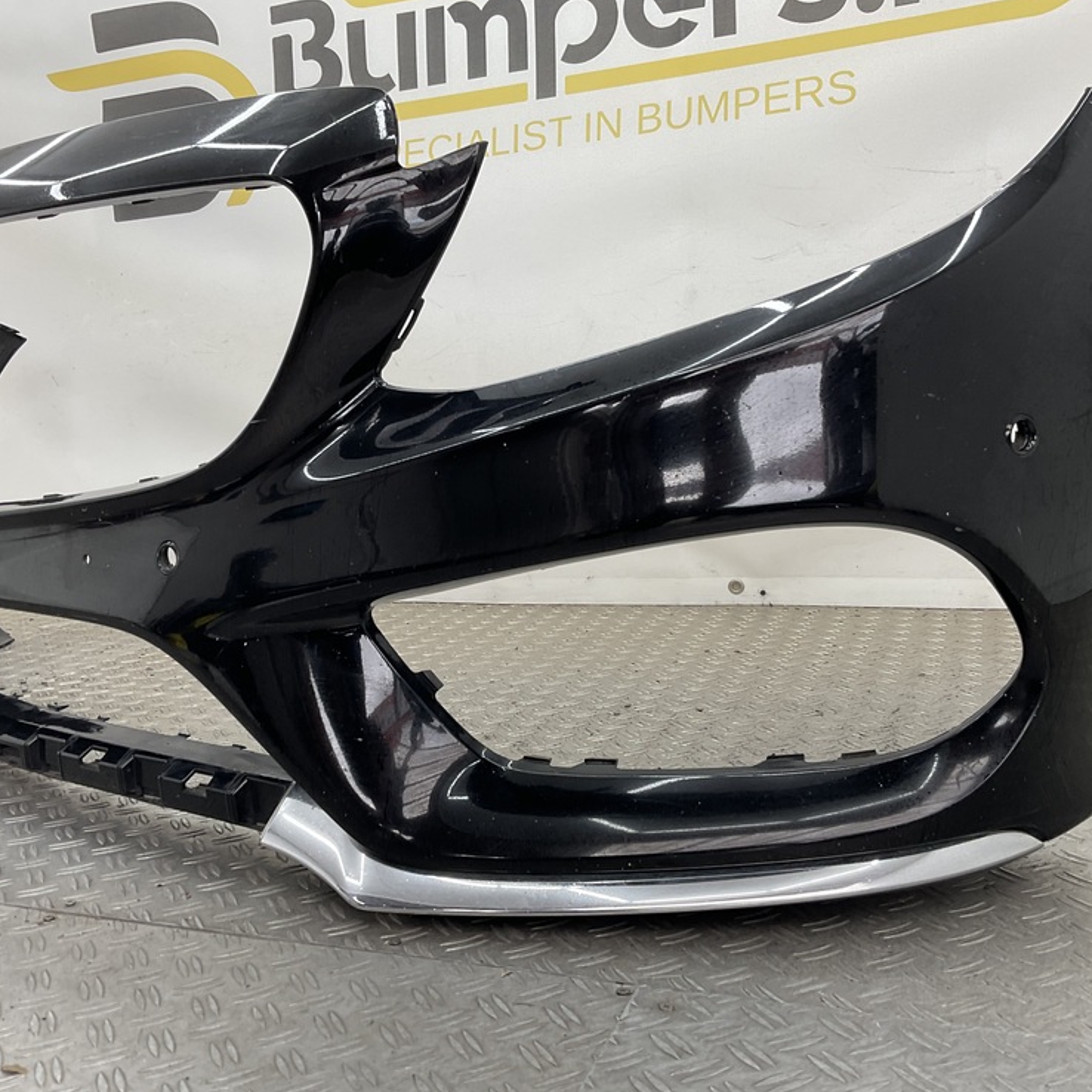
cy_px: 542
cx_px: 497
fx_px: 1249
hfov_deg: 47.2
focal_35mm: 35
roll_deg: +2.5
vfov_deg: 47.2
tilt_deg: -6.3
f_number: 1.8
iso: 32
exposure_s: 1/120
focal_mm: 3
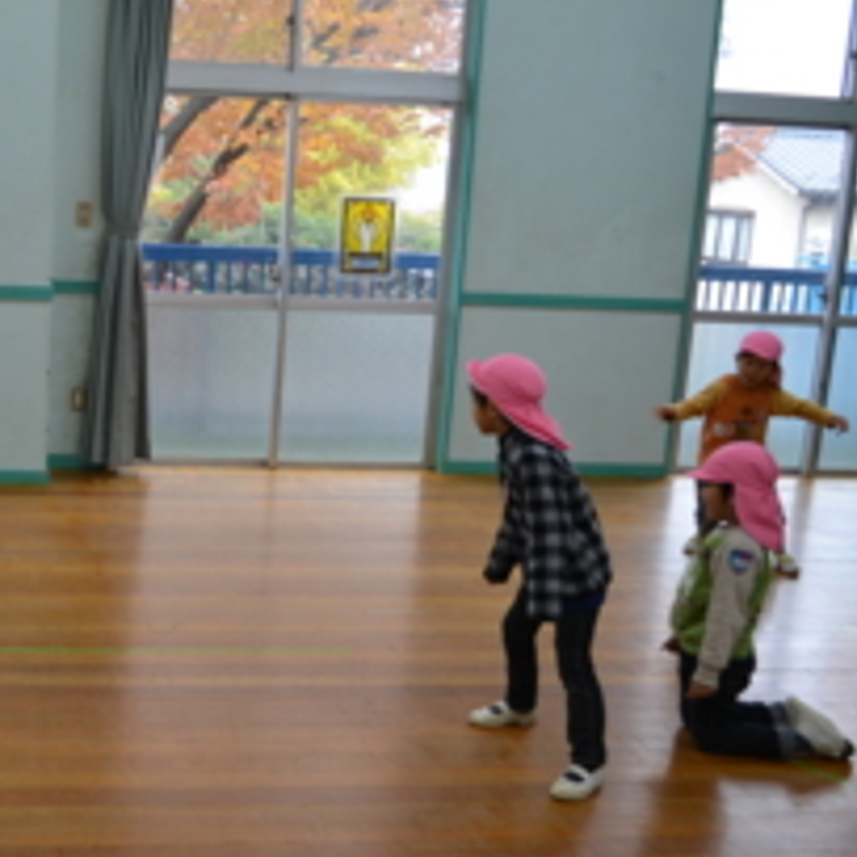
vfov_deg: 37.5
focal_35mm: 45
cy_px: 456
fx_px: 1260
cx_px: 76
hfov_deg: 35.2
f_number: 4
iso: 400
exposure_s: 1/60
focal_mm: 18
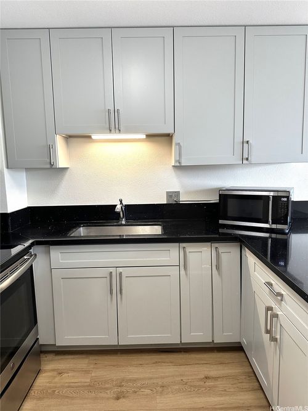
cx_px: 154
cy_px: 206
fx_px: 285
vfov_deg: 71.6
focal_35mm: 24
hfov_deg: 56.8
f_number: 1.78
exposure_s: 1/120
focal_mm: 6.86
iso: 200
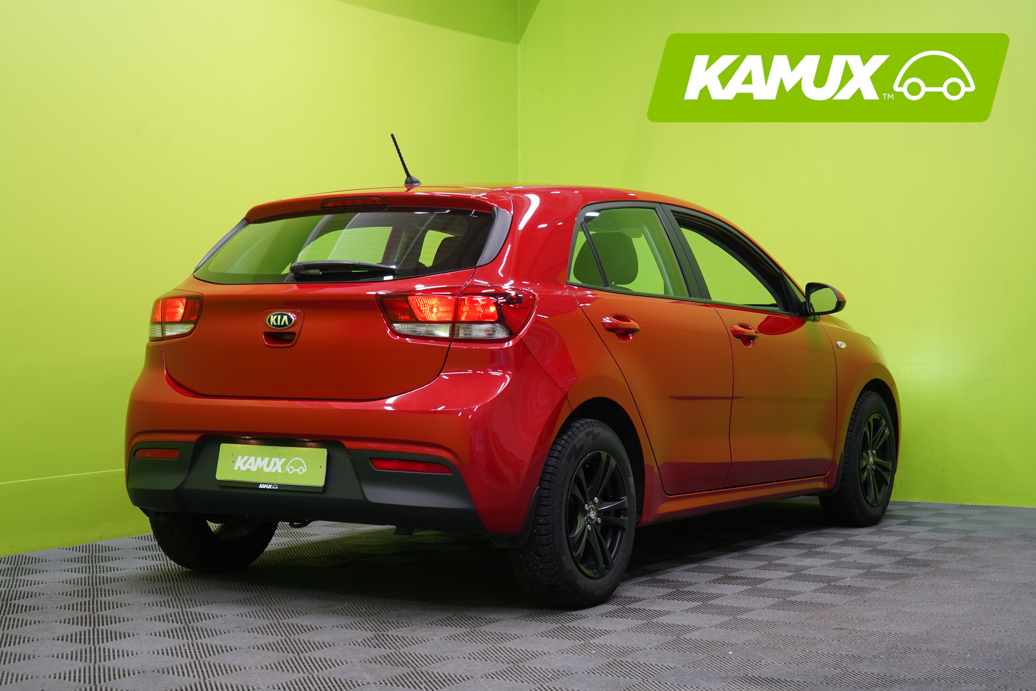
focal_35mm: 60
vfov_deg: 22.6
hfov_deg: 33.4
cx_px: 518
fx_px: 1727
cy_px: 346
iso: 400
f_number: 5.6
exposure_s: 1/25
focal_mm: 60
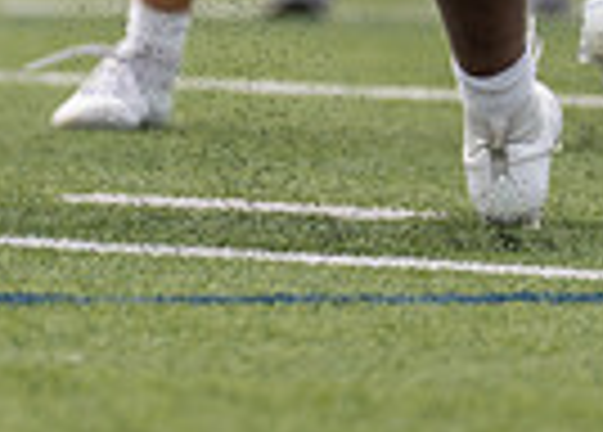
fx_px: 23709
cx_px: 331
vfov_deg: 1.0
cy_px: -537
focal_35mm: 1383
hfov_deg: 1.5
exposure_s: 1/1250
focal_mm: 200
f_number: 2.8
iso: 100
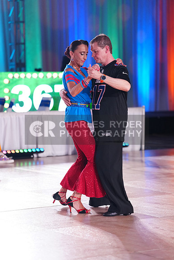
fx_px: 884
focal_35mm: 122
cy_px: 130
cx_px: 87
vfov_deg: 16.8
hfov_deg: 11.2
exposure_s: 1/500
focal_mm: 122
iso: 2000
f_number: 2.8
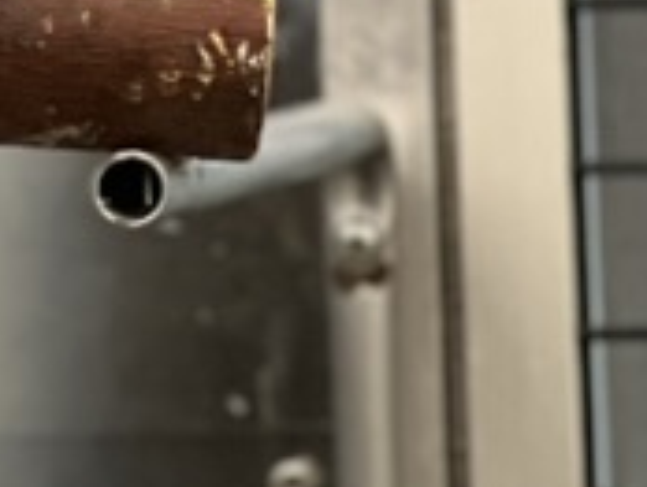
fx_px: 8479
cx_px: -632
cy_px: -468
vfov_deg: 3.3
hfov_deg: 4.3
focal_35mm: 453
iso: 200
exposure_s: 1/33
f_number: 2.8
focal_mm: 9
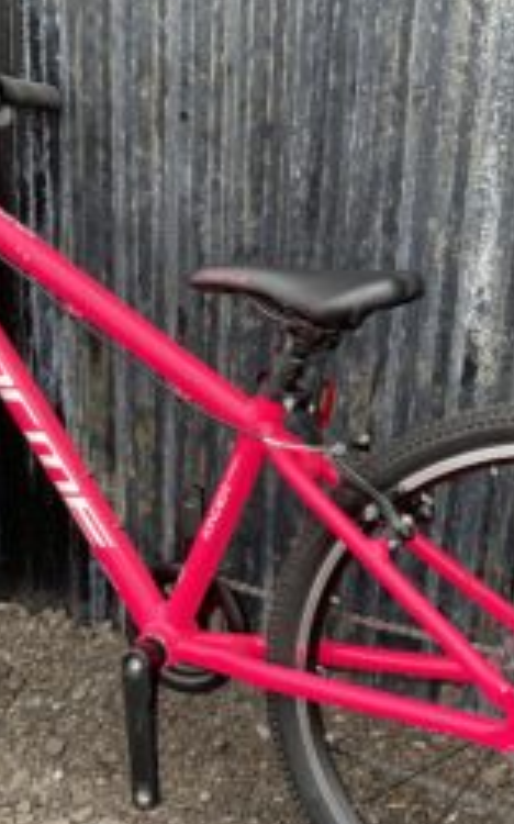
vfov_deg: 38.2
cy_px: 415
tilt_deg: -20.7
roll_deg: -2.7
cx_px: 283
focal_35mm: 53
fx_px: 1189
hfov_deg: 24.4
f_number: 1.6
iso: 32
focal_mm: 4.2
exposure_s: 1/331
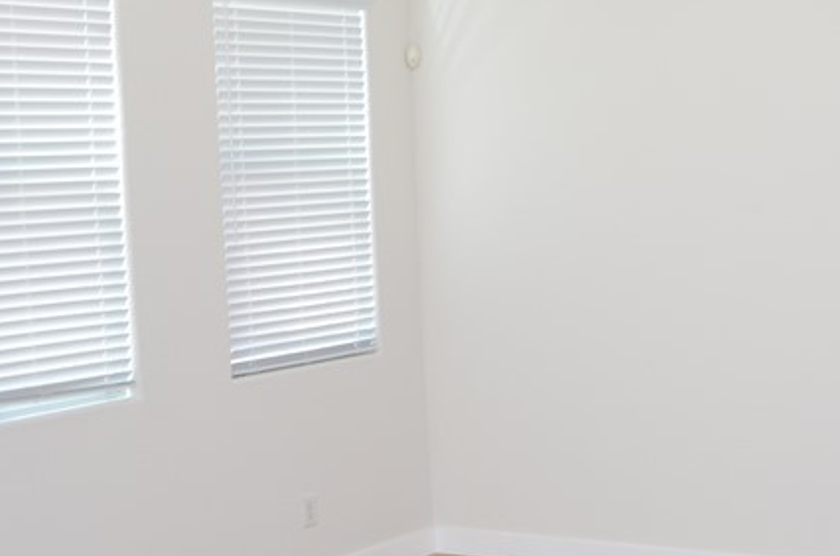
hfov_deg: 28.7
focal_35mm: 69
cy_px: 326
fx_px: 1606
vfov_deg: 19.6
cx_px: 673
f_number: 5.6
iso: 400
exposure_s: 1/125
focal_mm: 18
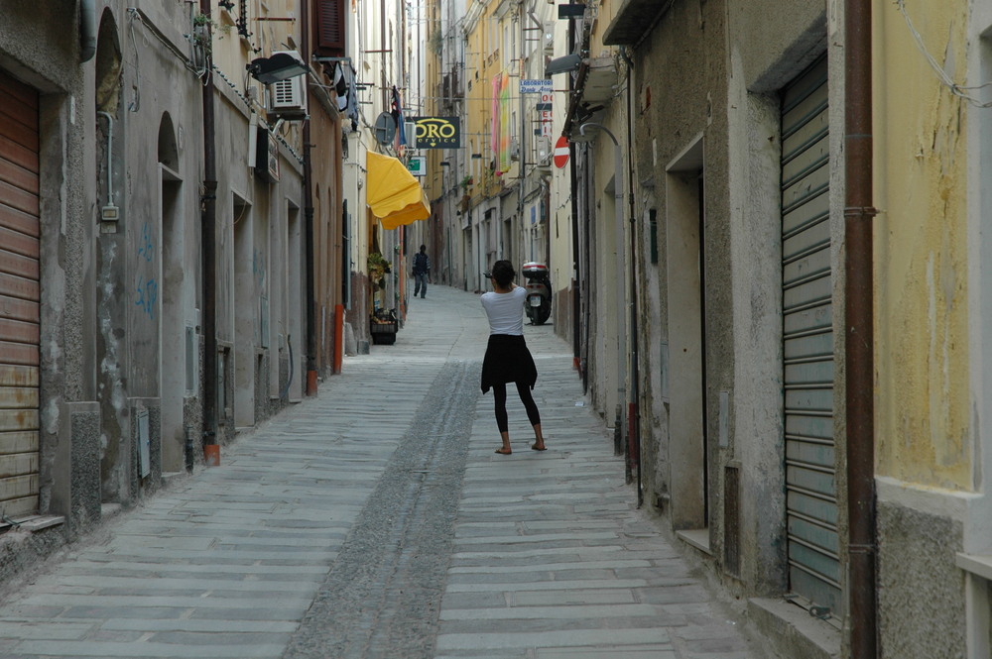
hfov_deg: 19.5
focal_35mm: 105
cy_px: 330
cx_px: 496
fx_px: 2891
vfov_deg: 13.0
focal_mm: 70
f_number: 8
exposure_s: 1/250
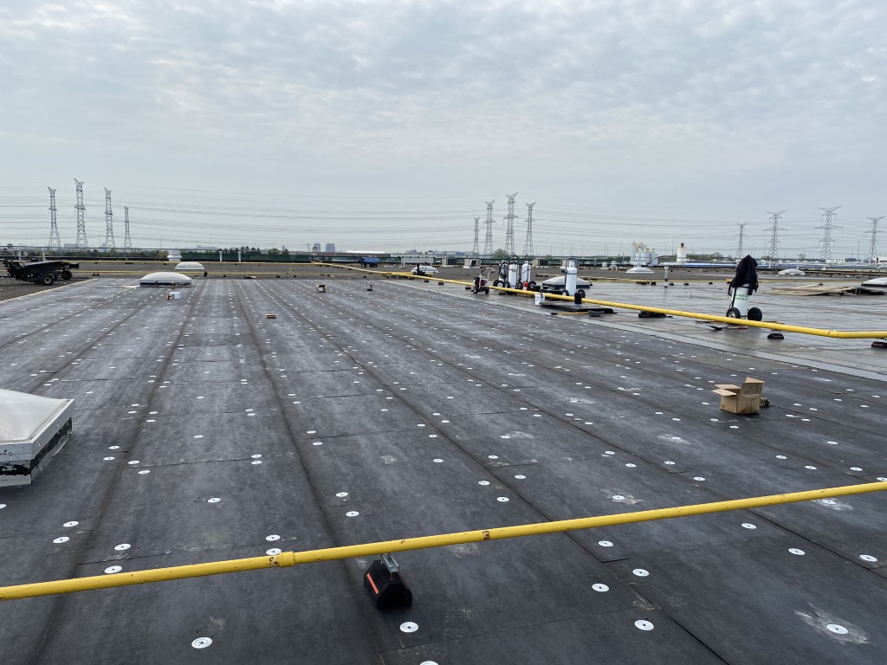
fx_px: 666
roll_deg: -1.2
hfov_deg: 67.3
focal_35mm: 26
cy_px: 332
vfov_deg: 53.1
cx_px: 444
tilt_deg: -6.6
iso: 32
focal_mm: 4.25
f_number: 1.8
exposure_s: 1/2755
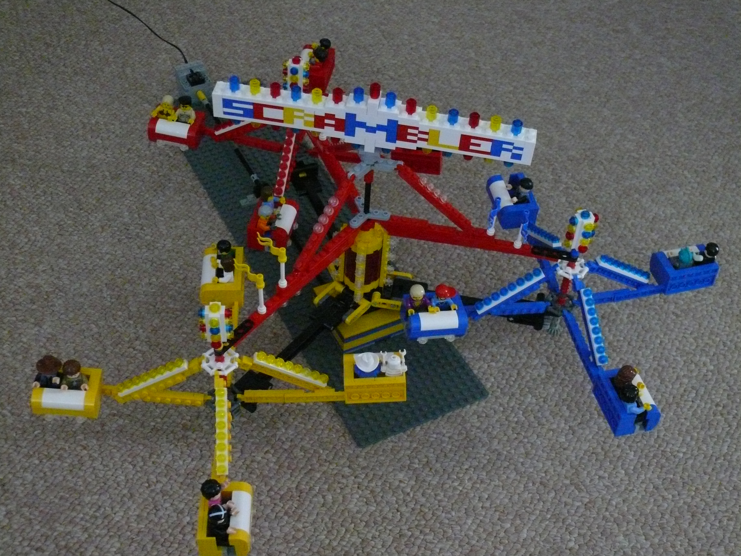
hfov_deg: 38.9
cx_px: 370
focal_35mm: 49
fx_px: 1049
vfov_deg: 29.7
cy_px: 278
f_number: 3.2
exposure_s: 1/8
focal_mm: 10.4
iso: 800
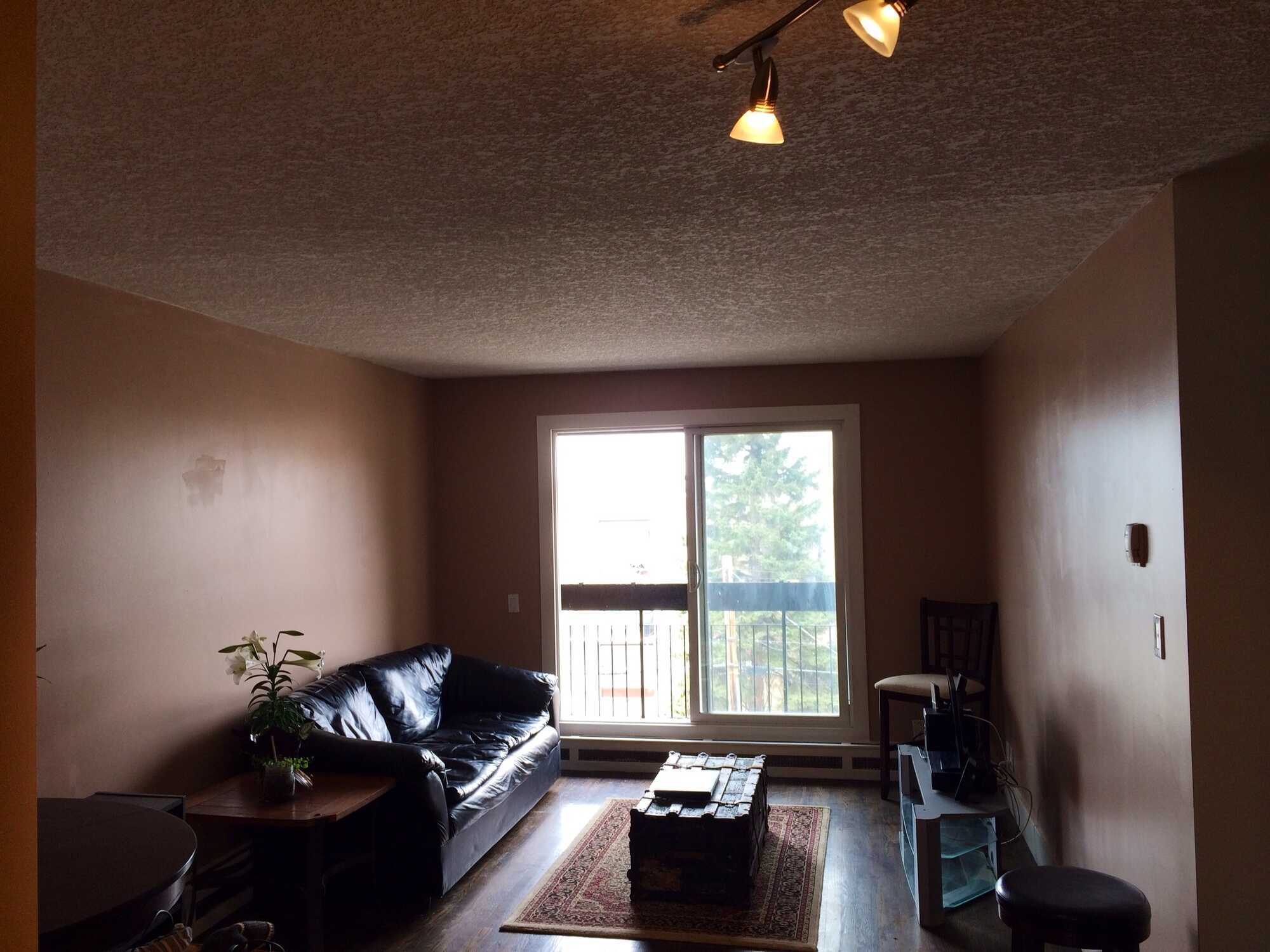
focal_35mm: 30
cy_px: 476
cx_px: 635
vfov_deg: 46.8
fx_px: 1101
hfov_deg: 60.0
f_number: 2.2
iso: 40
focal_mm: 4.12
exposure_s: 1/60
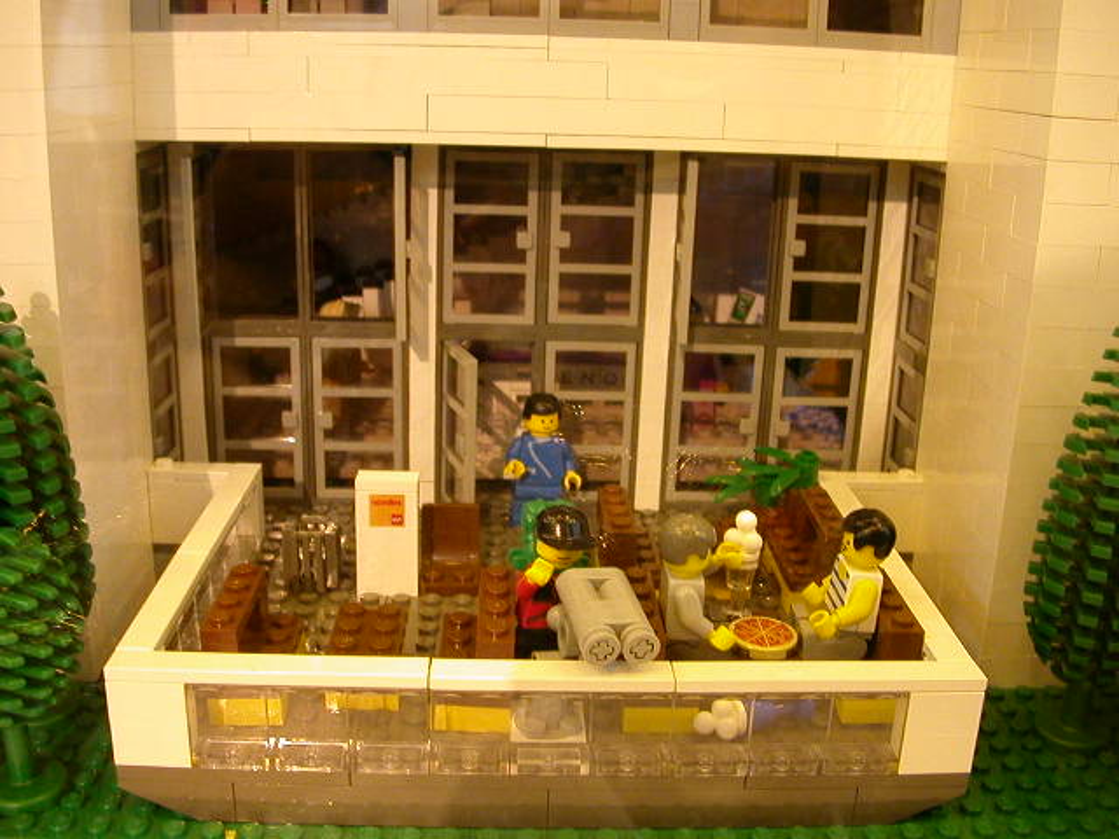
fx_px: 1196
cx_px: 560
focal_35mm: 37
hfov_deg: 50.1
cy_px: 420
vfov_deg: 38.7
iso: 265
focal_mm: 5.6
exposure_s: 1/21.9
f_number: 2.7
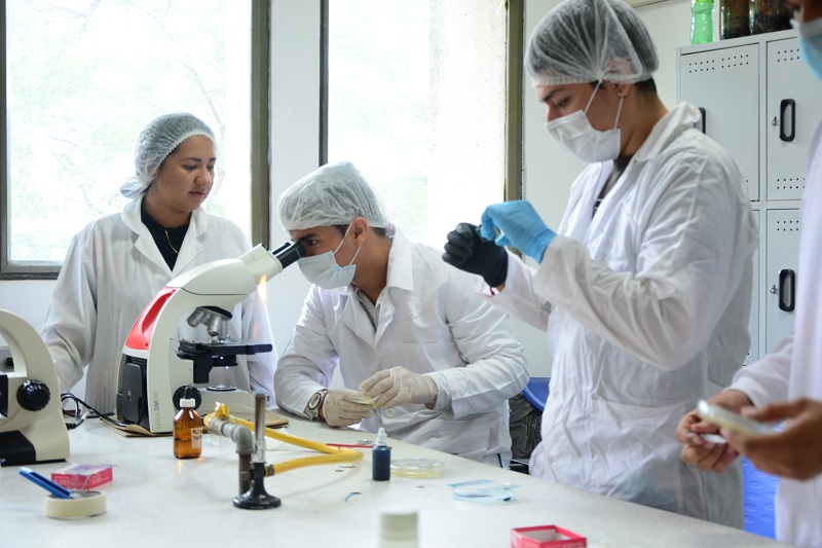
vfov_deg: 25.7
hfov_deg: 37.9
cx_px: 411
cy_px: 274
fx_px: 1198
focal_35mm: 52
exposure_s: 1/60
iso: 1250
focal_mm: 35
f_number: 4.5
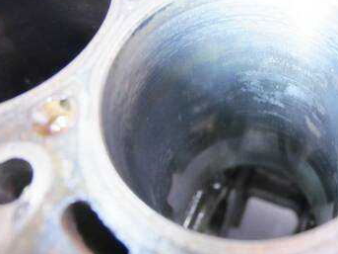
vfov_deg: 34.0
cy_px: 86
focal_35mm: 42
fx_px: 410
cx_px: 226
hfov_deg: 44.2
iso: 1600
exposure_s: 1/60
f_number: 3.7
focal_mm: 15
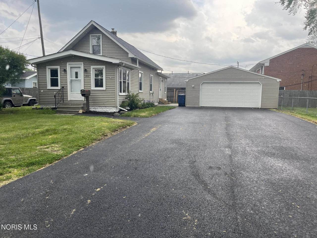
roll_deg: +1.0
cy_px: 119
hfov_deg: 67.3
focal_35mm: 26
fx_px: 238
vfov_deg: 53.1
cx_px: 158
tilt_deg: -3.5
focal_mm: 5.1
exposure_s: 1/732
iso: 50
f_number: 1.6
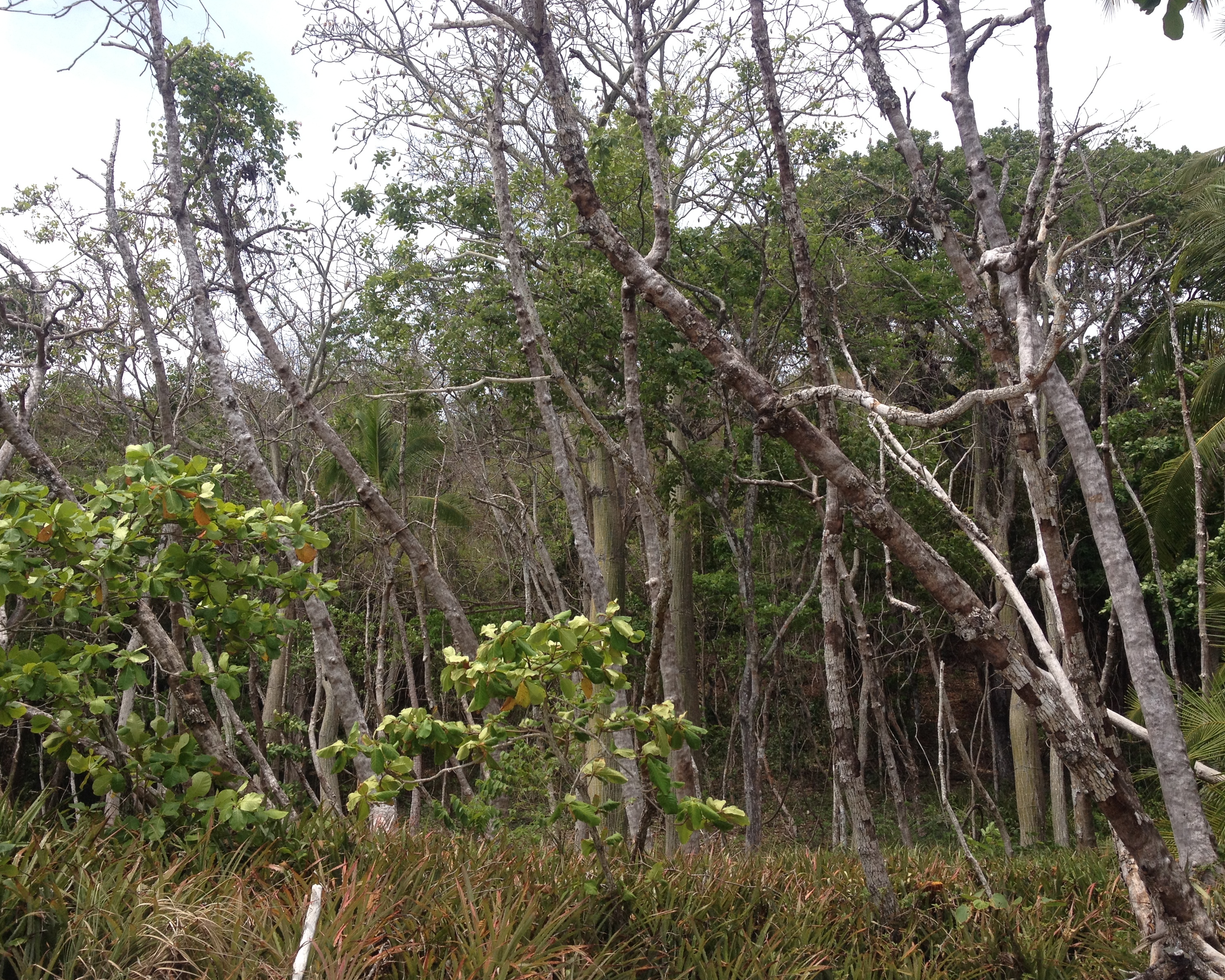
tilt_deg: +19.6
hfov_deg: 49.1
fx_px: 1341
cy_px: 496
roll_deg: -1.8
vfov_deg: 40.1
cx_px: 589
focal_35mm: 37
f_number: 2.4
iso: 50
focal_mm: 4.28
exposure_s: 1/920
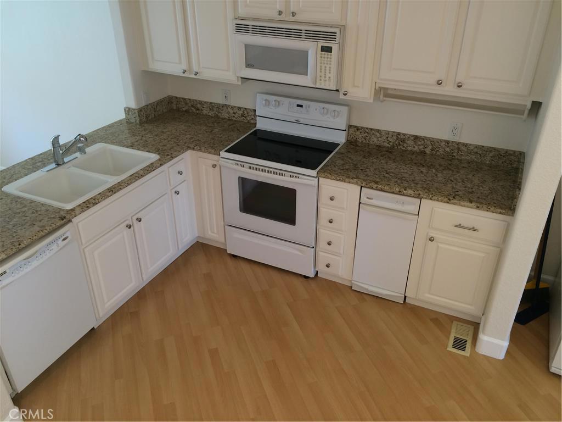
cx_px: 281
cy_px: 211
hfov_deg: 61.7
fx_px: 471
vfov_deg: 48.2
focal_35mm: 29
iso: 32
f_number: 2.2
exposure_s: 1/30
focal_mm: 4.15
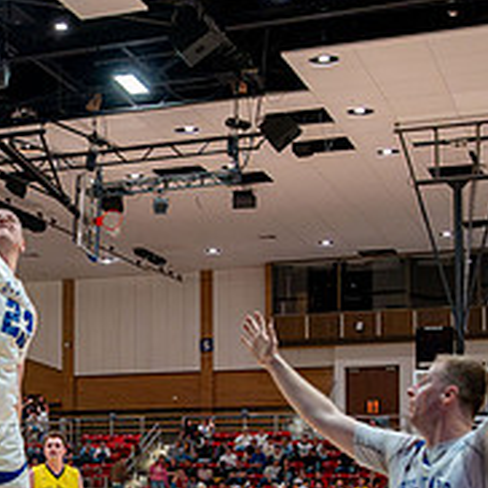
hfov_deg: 20.2
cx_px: -49
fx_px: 1308
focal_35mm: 82
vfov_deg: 20.4
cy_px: 495
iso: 6400
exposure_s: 1/400
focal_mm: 24
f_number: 3.2
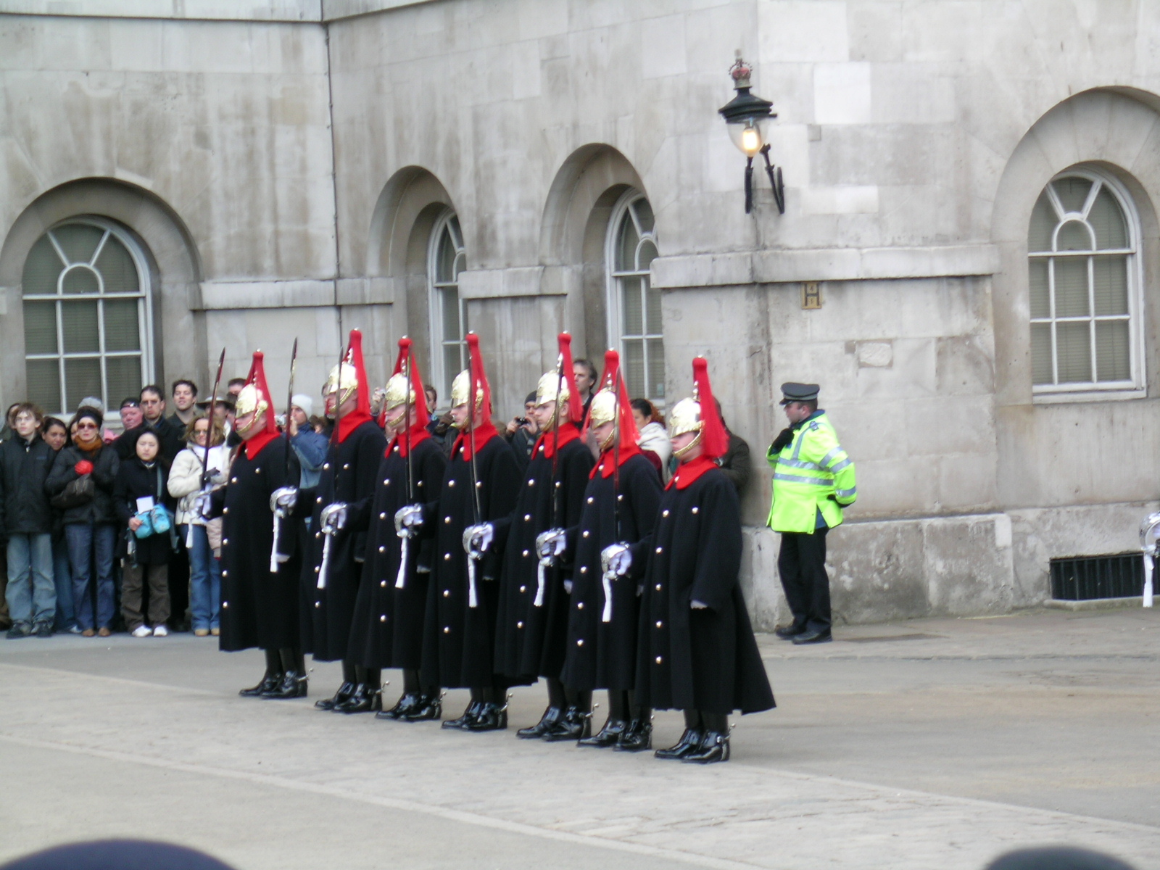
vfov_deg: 12.8
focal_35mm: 116
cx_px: 580
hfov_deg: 17.0
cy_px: 435
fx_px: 3887
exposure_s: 1/22.8
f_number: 4.6
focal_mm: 24
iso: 50
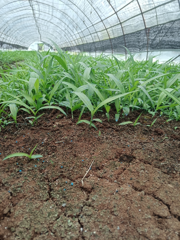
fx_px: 180
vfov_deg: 67.3
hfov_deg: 53.1
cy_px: 120
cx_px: 90
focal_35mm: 26
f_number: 1.8
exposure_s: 1/100
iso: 178
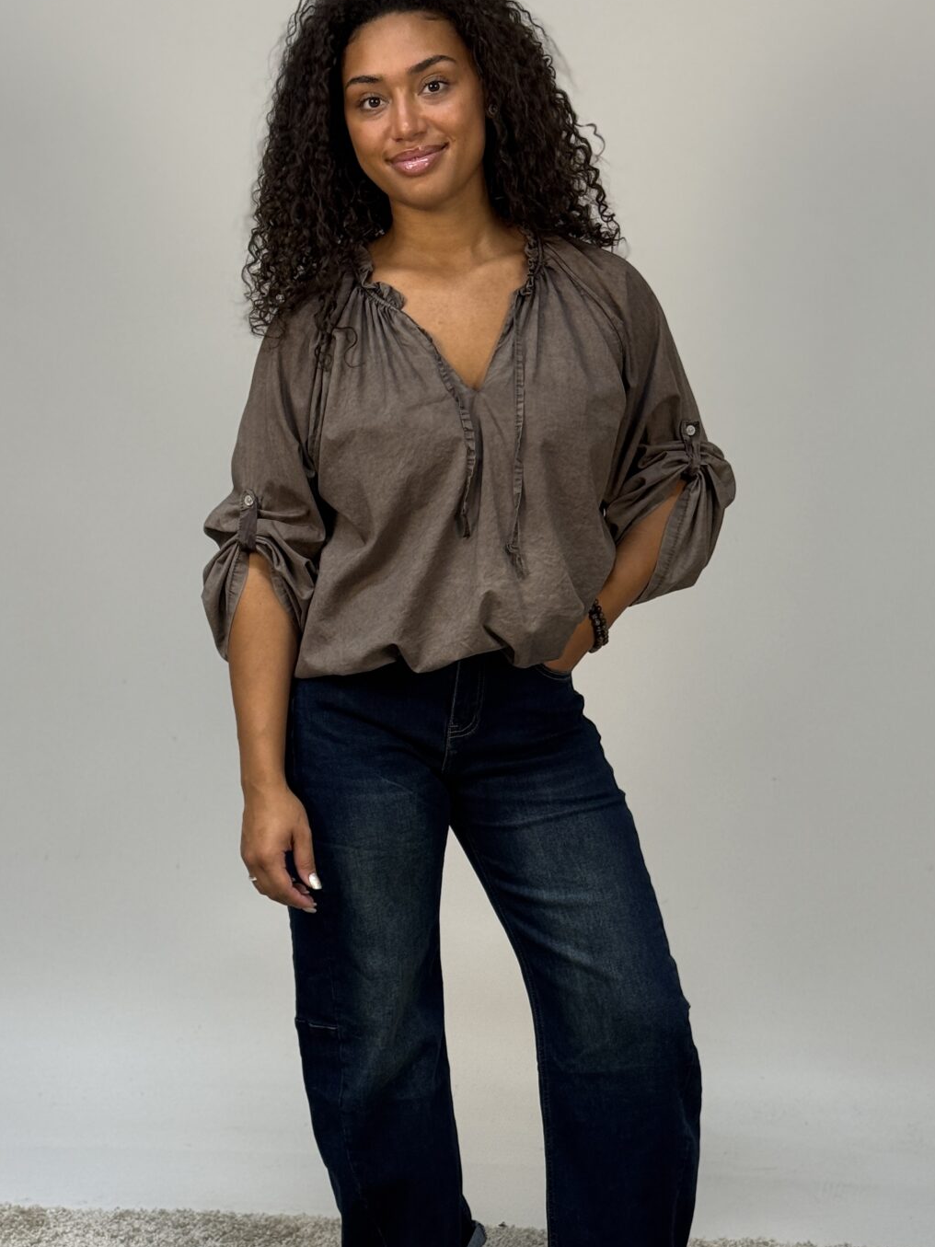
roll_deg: +0.1
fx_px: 2449
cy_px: 708
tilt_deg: -11.6
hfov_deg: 21.6
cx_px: 441
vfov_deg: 28.5
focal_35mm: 68
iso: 80
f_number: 1.78
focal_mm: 6.76
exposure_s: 1/70
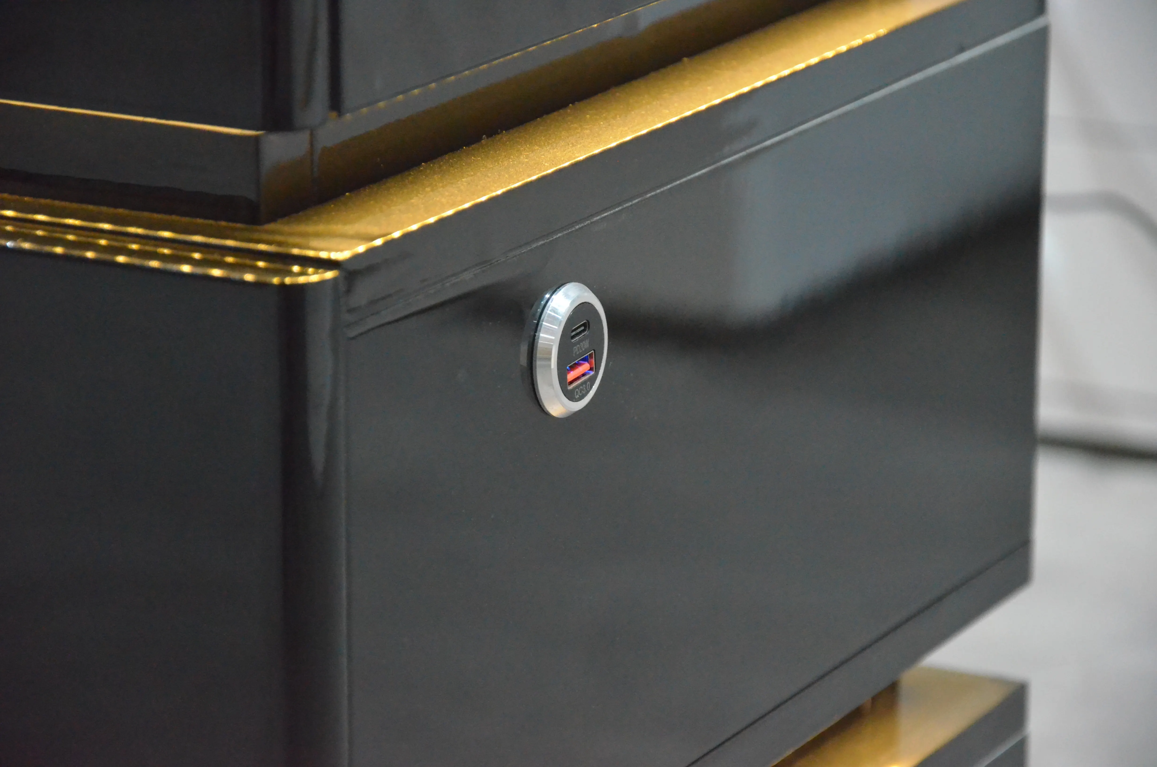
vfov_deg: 8.7
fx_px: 5051
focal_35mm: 158
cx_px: 578
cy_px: 384
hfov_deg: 13.1
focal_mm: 105
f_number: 5.6
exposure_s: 1/640
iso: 6400
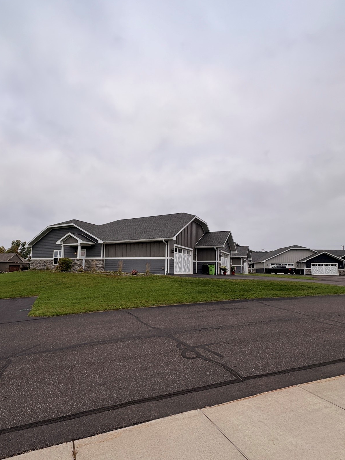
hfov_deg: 70.6
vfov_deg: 87.7
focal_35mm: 18
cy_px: 241
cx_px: 132
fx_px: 239
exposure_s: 1/849
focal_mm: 2.22
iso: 40
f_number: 2.2
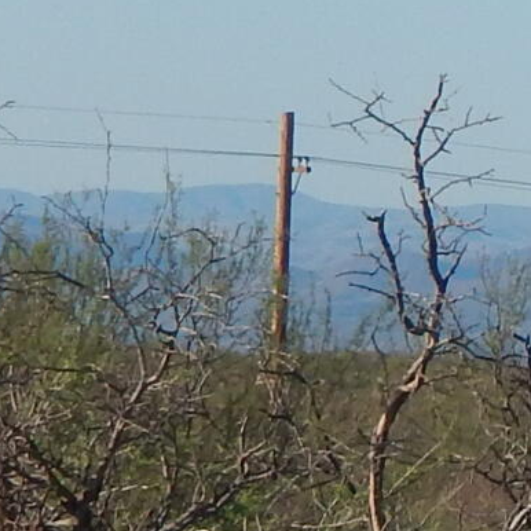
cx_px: 1827
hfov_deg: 3.6
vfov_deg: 3.7
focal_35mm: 474
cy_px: 144
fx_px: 8226
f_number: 4.1
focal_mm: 12.3
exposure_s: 1/800
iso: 125
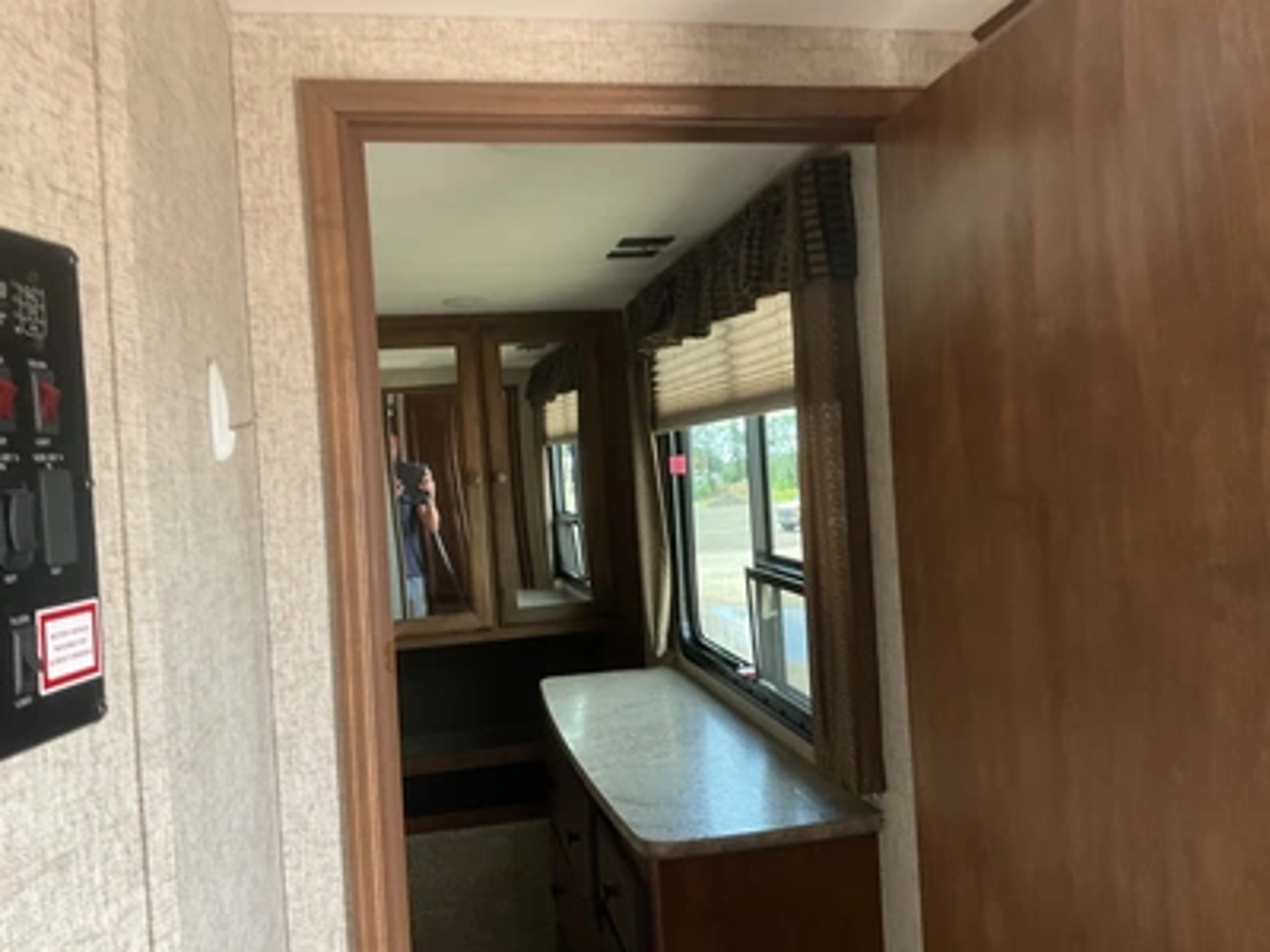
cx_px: 635
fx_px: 1064
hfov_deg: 61.7
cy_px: 476
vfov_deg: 48.2
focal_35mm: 29
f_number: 1.8
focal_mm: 3
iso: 64
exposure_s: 1/63
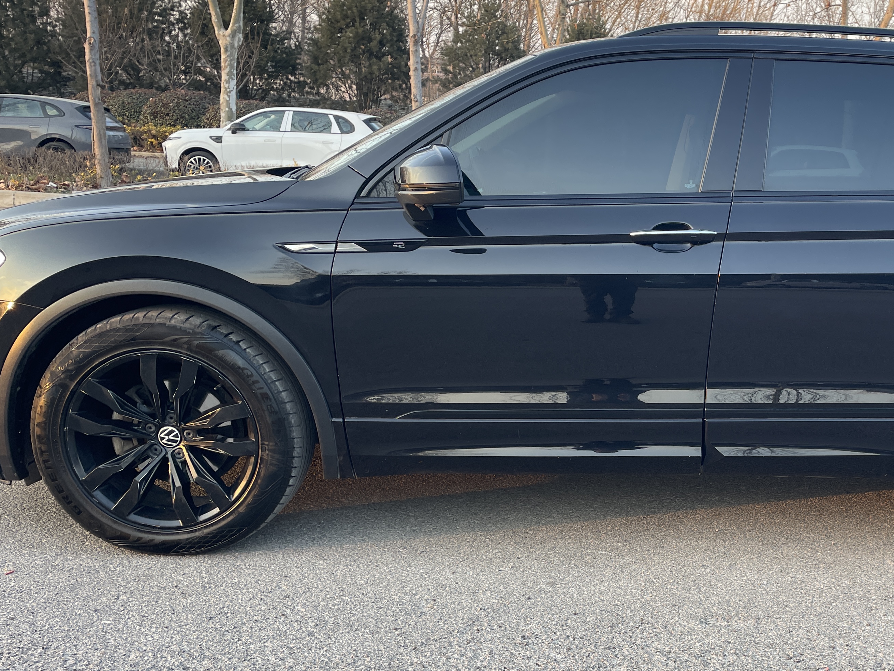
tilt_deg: -11.2
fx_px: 1033
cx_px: 683
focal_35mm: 40
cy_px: 389
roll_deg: -2.8
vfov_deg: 35.9
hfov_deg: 45.0
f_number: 1.6
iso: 40
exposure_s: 1/121
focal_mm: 4.2
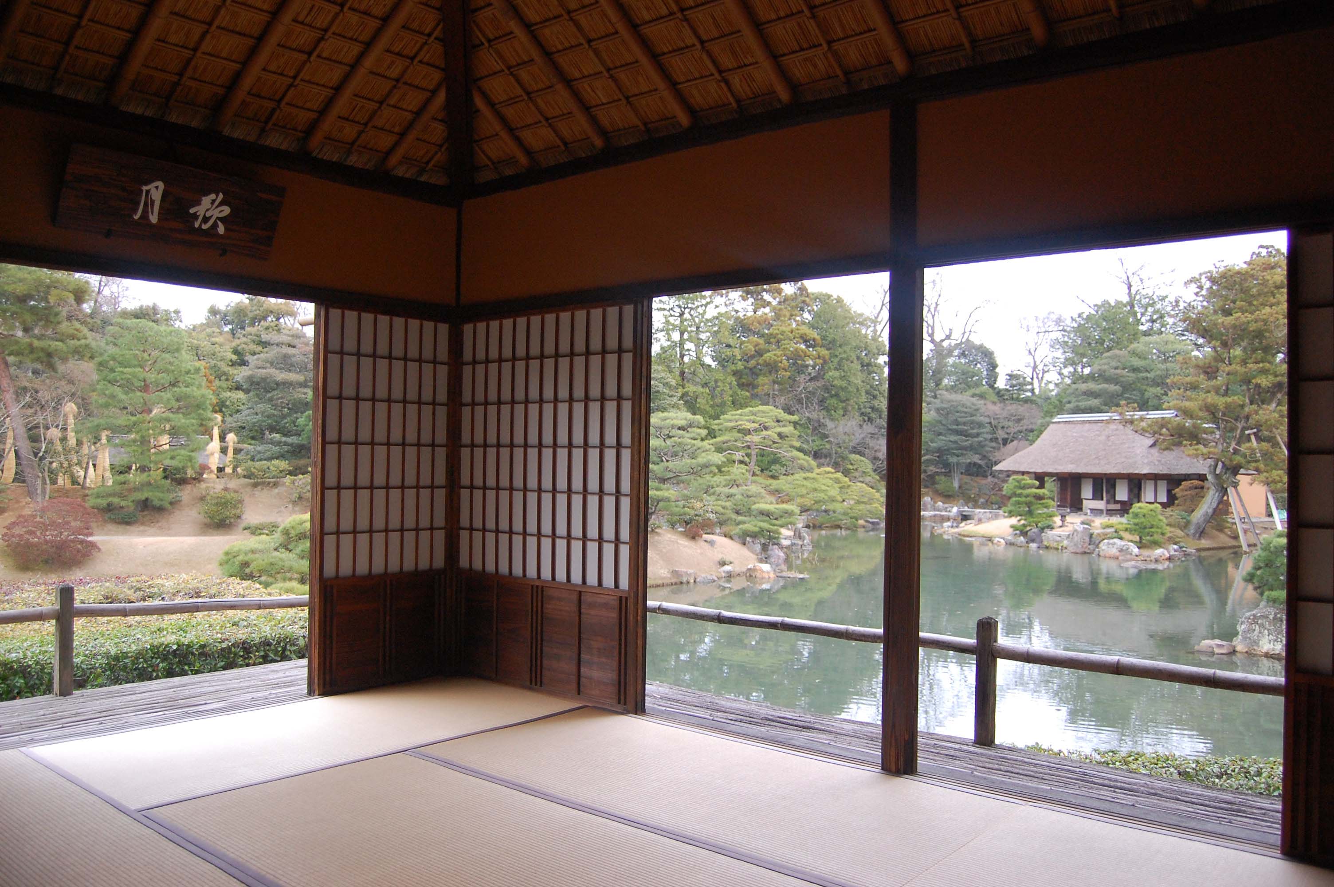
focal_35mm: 27
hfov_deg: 67.4
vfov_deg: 47.8
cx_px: 667
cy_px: 444
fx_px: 1000
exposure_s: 1/200
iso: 800
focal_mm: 18
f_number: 3.5
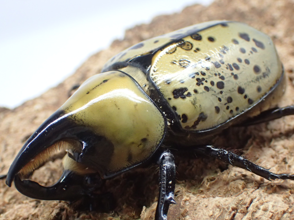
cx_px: 147
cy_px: 110
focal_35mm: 70
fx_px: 595
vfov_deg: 21.0
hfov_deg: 27.8
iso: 800
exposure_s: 1/160
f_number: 4
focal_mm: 12.6
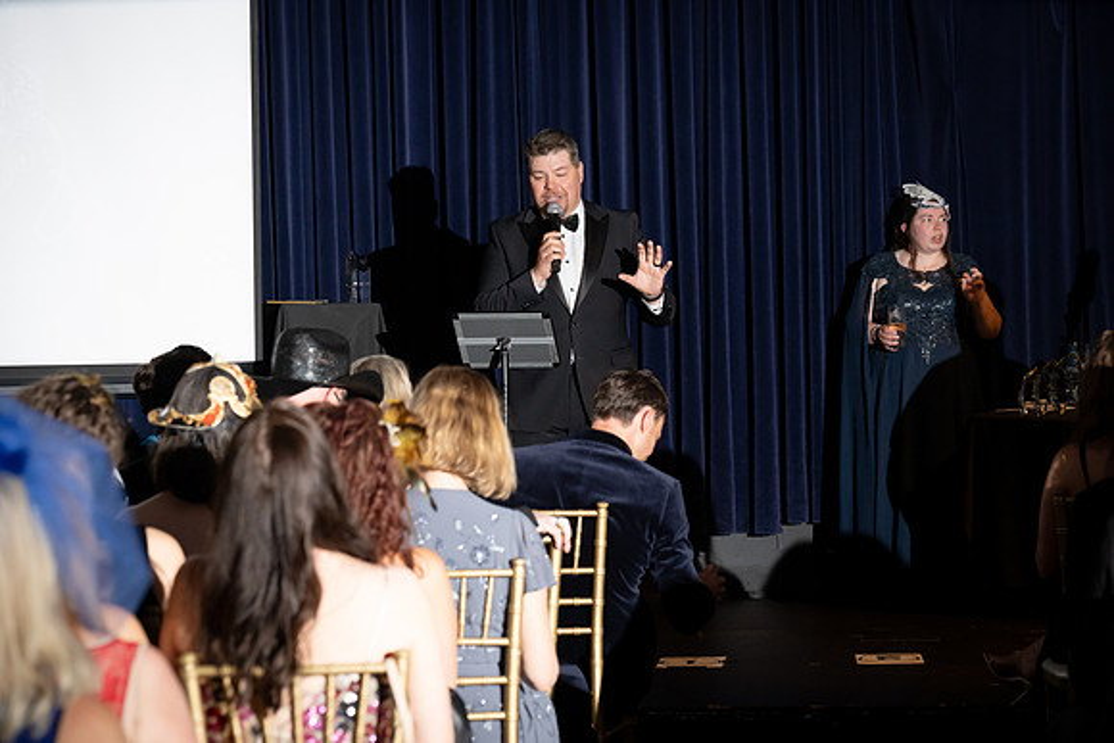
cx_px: 557
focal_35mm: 110
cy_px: 372
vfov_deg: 12.5
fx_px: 3405
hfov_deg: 18.6
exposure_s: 1/200
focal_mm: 110
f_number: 5
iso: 2500
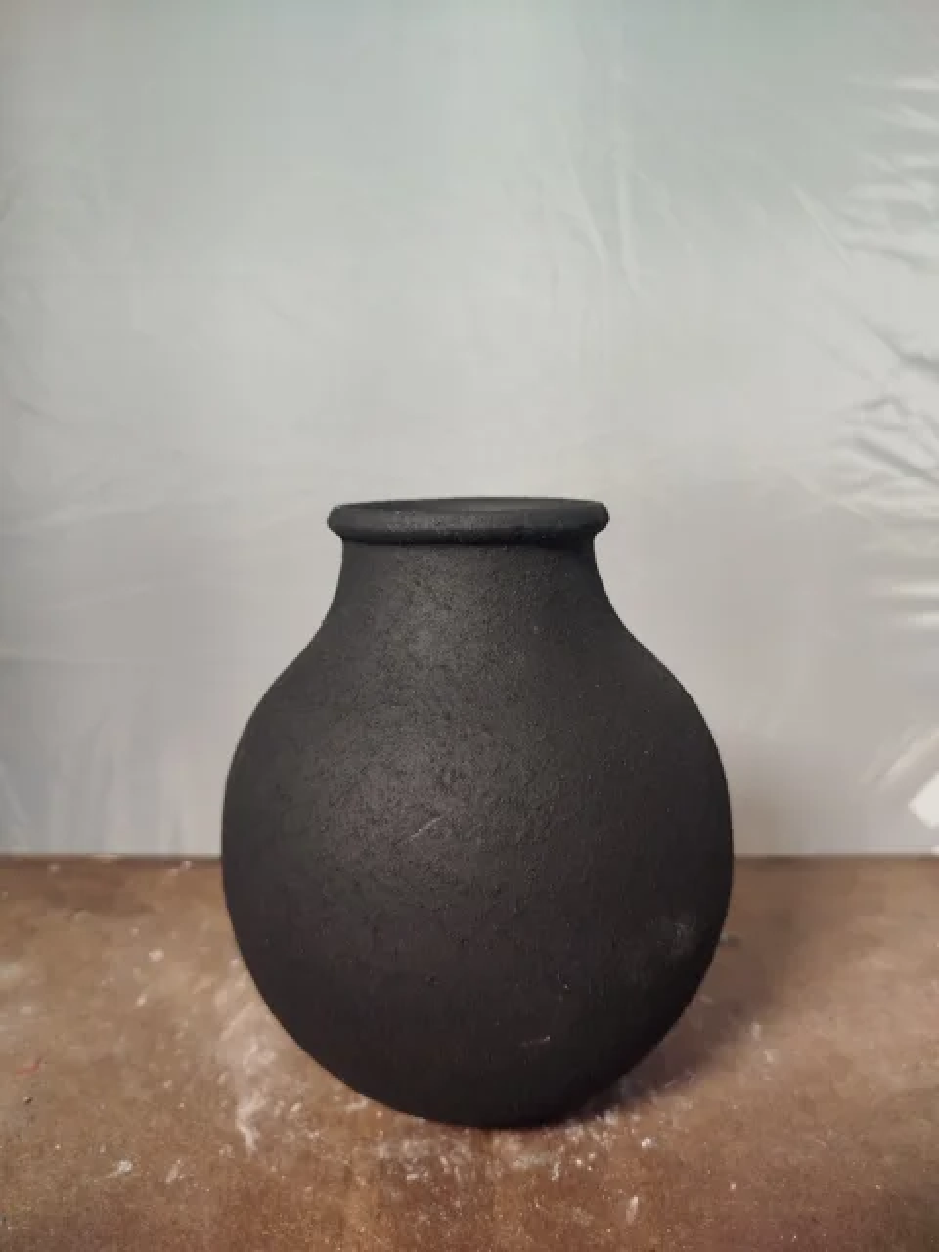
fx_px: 868
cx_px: 470
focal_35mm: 24
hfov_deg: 56.8
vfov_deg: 71.6
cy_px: 626
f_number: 1.7
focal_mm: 5.31
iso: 64
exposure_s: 1/50
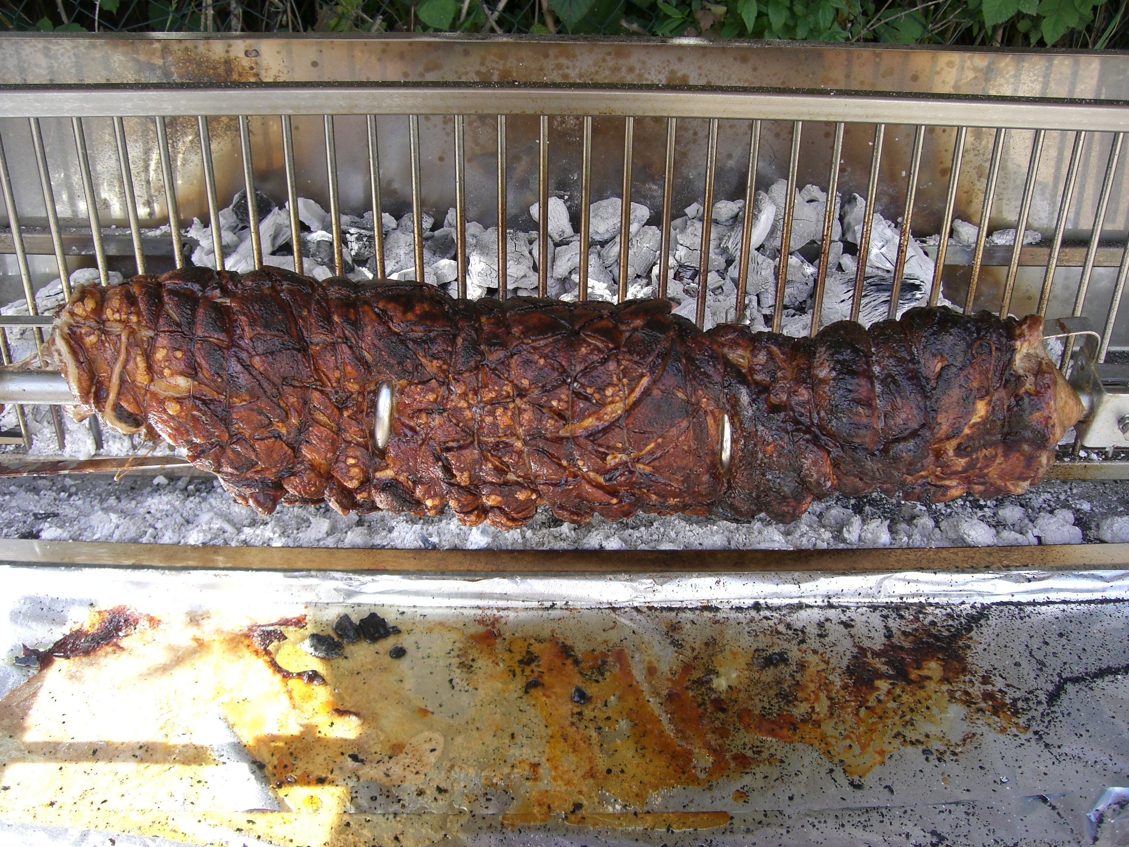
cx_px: 564
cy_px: 424
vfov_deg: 37.7
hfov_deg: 49.0
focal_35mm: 38
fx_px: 1239
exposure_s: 1/250
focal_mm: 6.2
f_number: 2.7
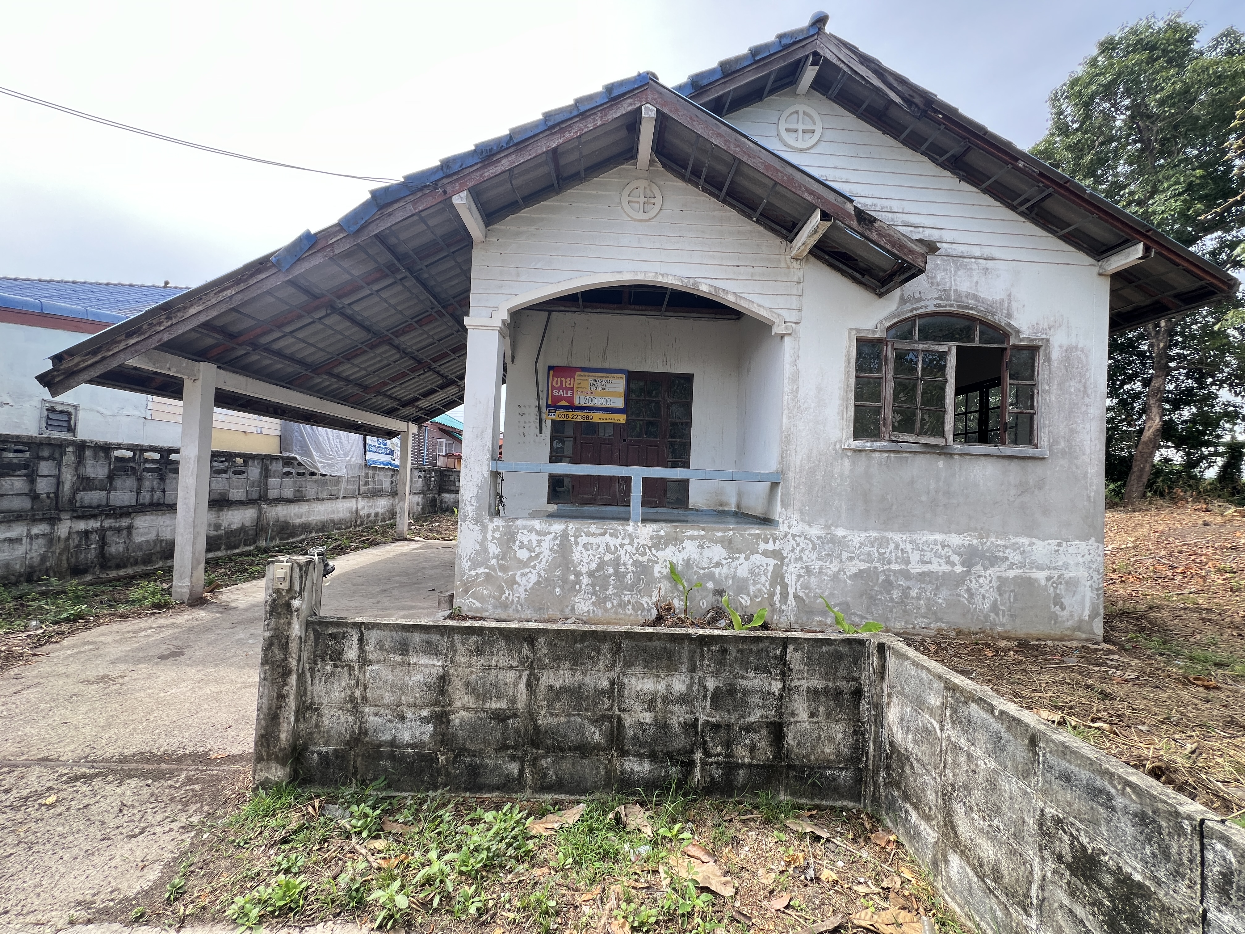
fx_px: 468
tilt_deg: +1.5
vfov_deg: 89.9
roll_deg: -2.5
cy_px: 467
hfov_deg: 106.2
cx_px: 622
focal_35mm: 13
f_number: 1.8
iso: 32
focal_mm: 1.57
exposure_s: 1/279
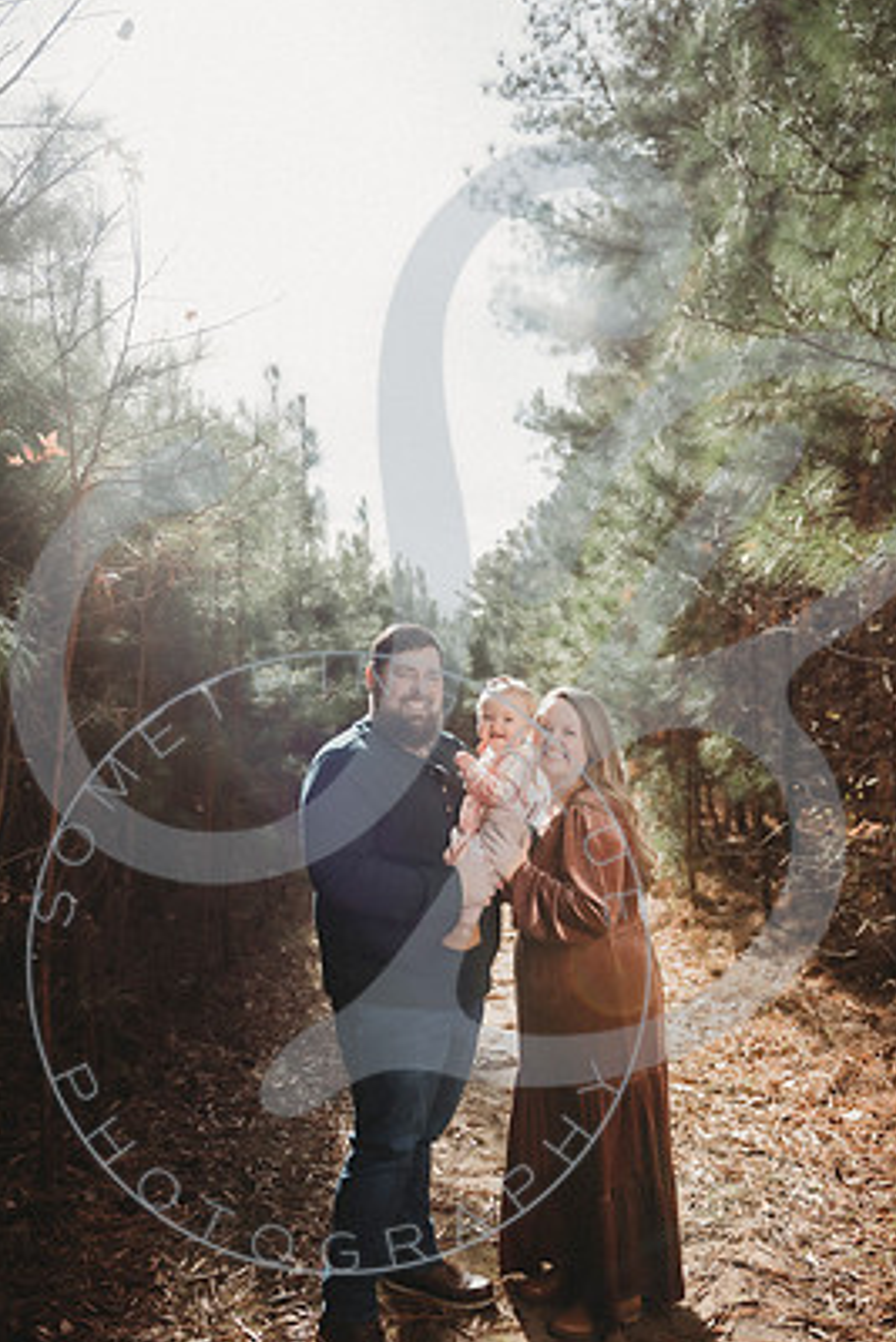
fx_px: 1007
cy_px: 708
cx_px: 490
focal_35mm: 27
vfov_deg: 67.3
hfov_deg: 47.9
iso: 100
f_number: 2.8
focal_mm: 24
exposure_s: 1/1250
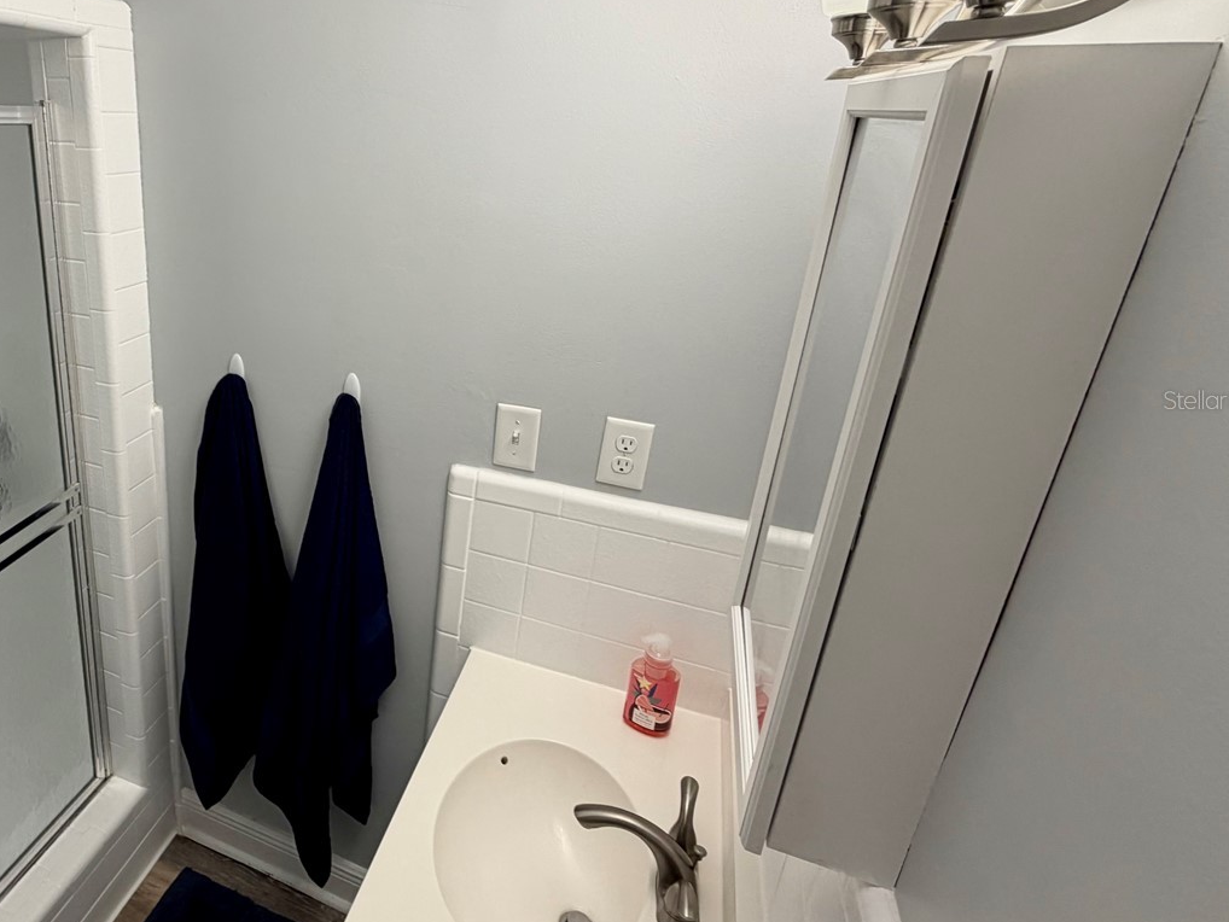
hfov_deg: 71.3
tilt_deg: -20.6
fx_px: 781
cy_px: 399
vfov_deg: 60.9
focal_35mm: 22
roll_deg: -0.6
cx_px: 311
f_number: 2.2
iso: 100
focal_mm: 2.22
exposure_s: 1/120
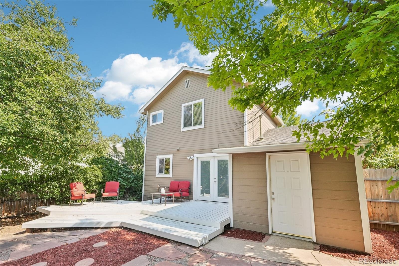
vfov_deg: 77.3
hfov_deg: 100.4
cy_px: 133
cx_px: 200
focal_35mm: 15
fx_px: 166
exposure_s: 1/200
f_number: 8
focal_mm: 10
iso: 800
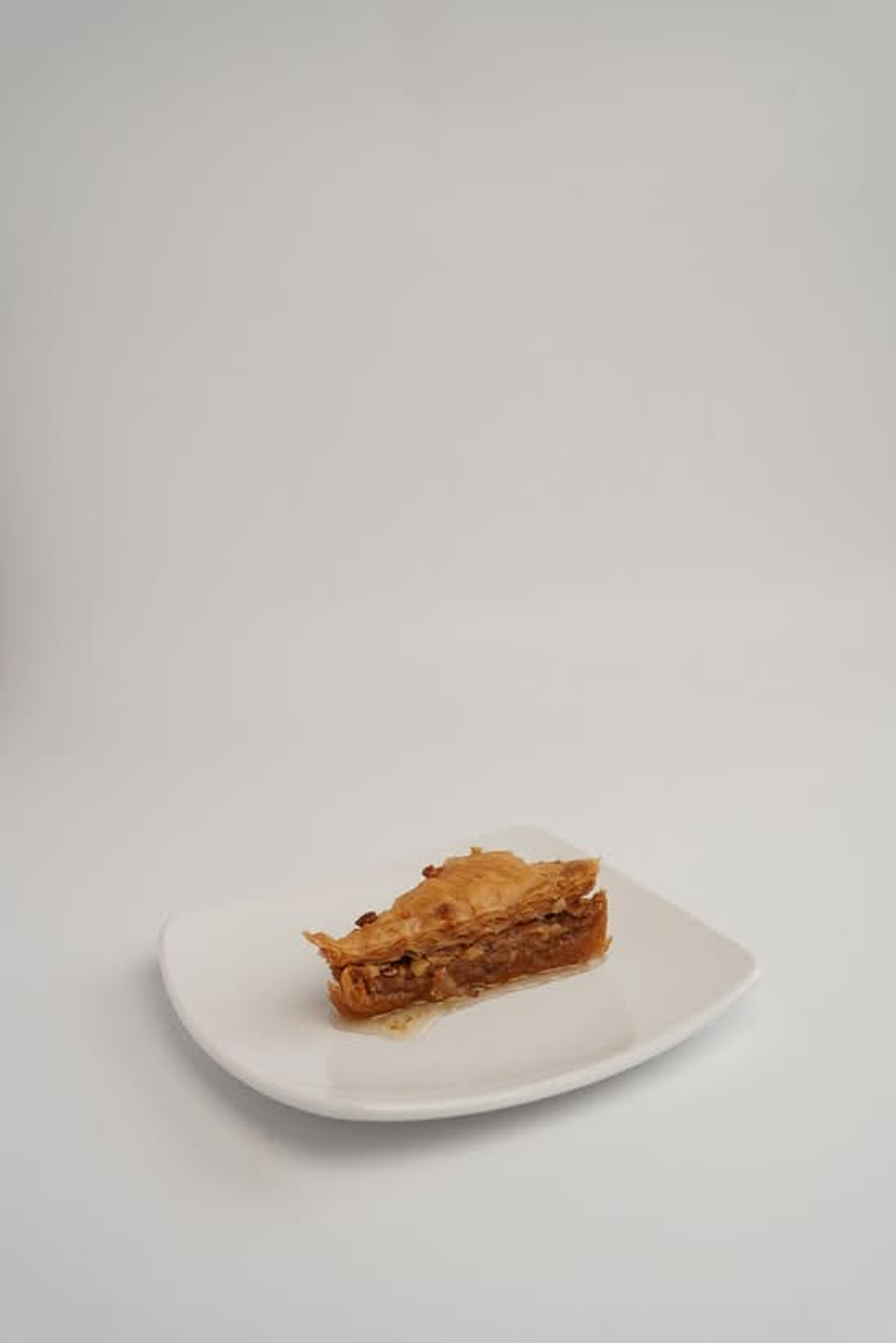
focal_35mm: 45
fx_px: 1678
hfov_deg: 29.9
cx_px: 448
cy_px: 672
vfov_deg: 43.6
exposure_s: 1/100
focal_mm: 45
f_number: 6.3
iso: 250
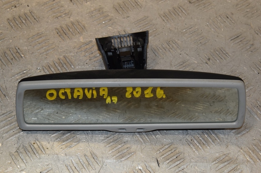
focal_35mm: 78
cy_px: 86
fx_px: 565
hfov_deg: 26.0
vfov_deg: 17.5
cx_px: 130
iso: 800
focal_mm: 52
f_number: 10
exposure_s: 1/200
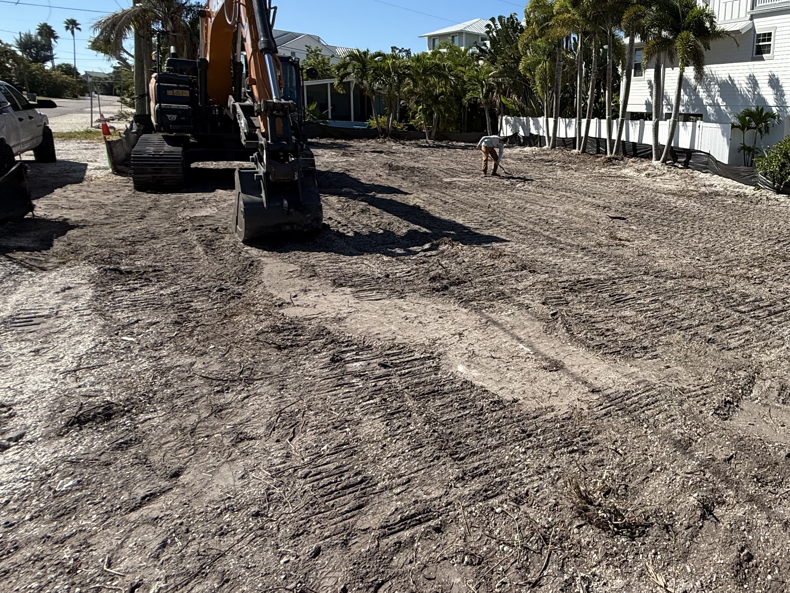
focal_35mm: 24
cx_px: 672
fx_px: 548
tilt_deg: -8.8
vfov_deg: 55.8
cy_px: 207
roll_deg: -3.7
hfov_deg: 62.9
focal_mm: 2.22
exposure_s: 1/1961
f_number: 2.2
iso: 50
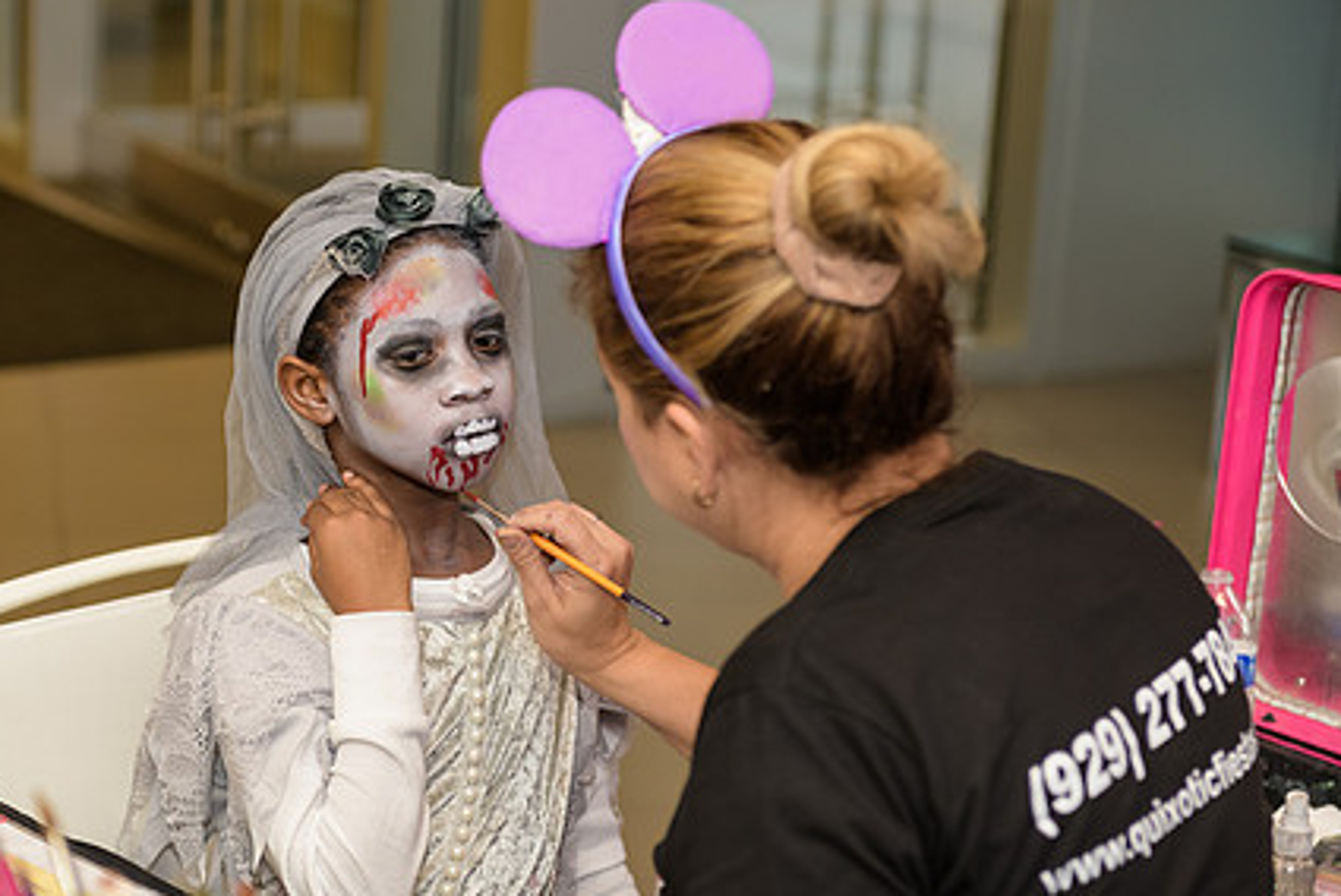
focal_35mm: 90
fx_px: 3355
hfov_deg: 22.5
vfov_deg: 15.2
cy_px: 475
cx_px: 429
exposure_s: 1/125
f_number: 3.2
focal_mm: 66
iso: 800
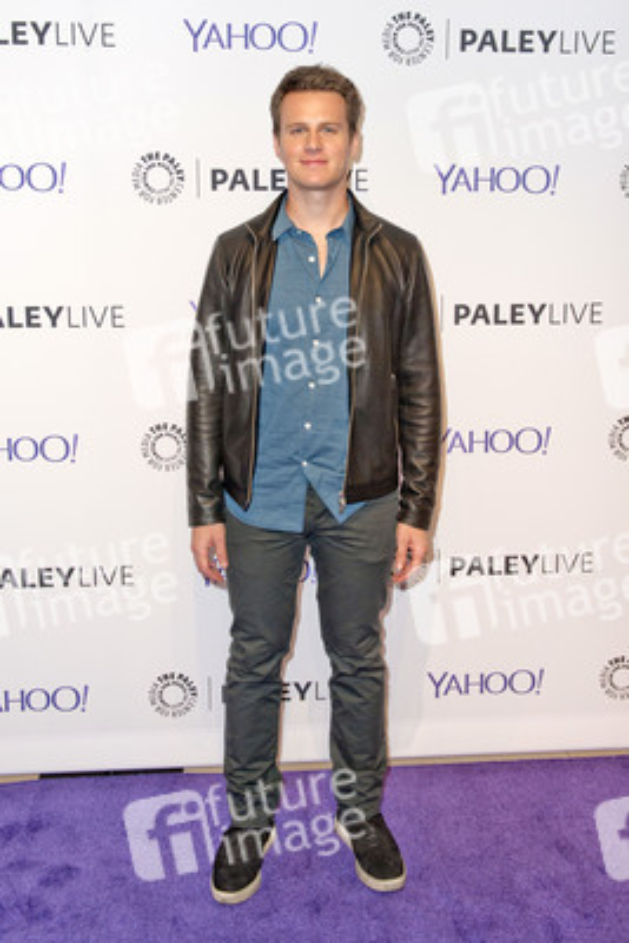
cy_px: 472
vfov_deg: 58.7
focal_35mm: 32
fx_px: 838
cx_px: 314
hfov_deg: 41.1
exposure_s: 1/400
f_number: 4
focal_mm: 32
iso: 400
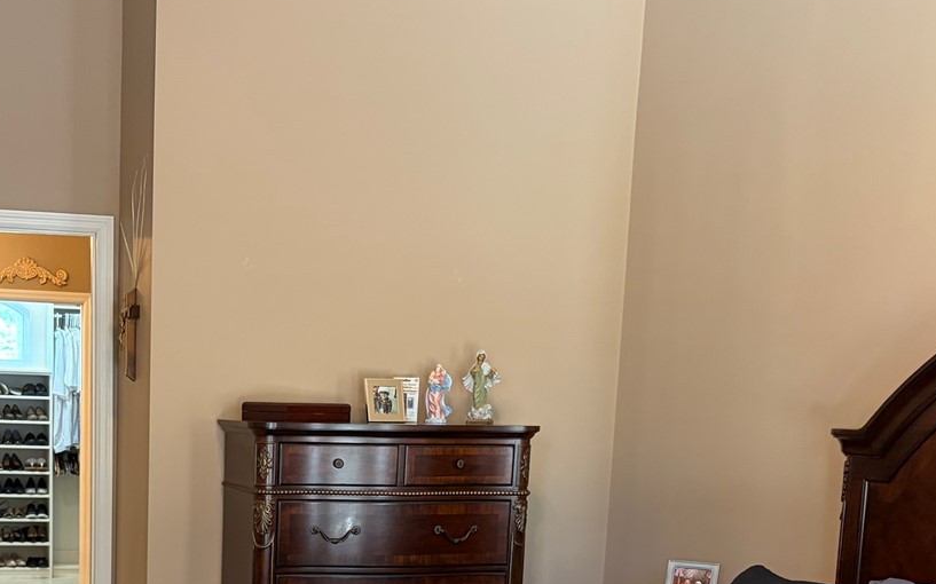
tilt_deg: -7.1
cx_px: 238
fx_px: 1377
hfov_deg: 36.7
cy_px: 633
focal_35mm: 54
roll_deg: -0.9
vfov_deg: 22.7
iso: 200
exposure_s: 1/60
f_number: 1.6
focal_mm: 5.96
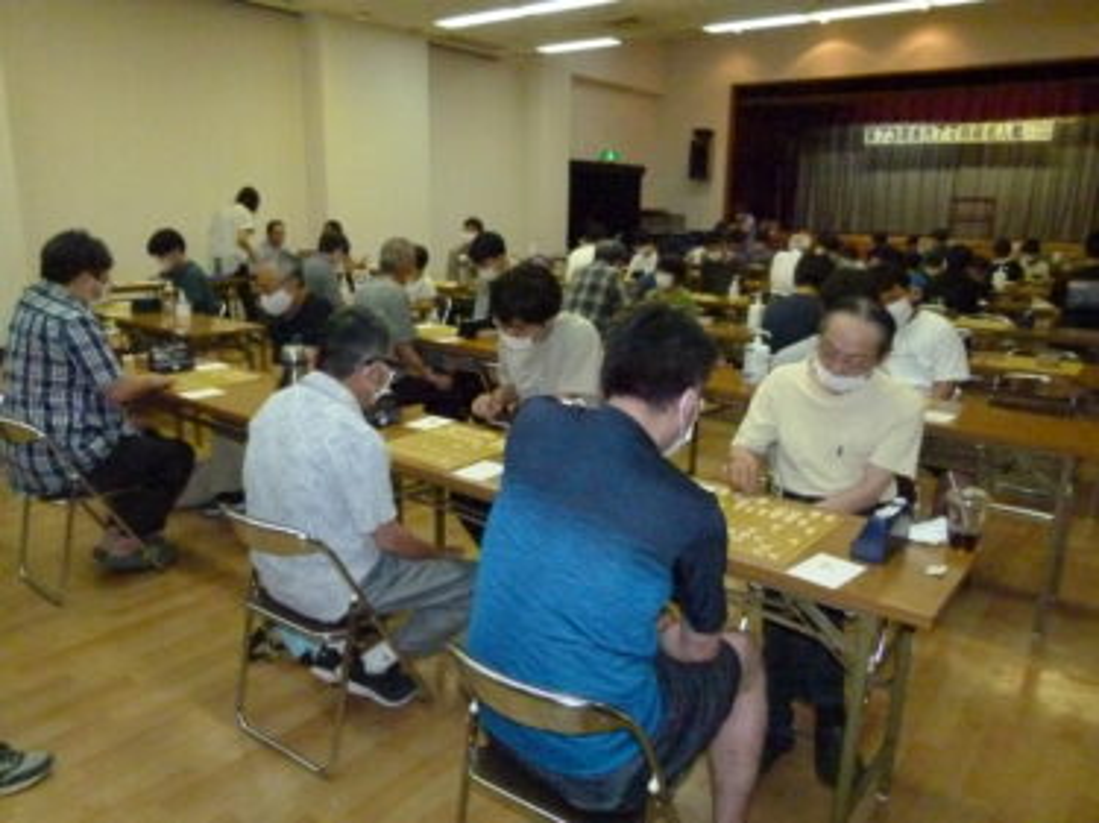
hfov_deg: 69.4
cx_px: 550
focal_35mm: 25
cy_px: 412
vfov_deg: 54.9
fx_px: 793
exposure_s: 1/250
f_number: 2.8
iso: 1600
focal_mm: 4.5
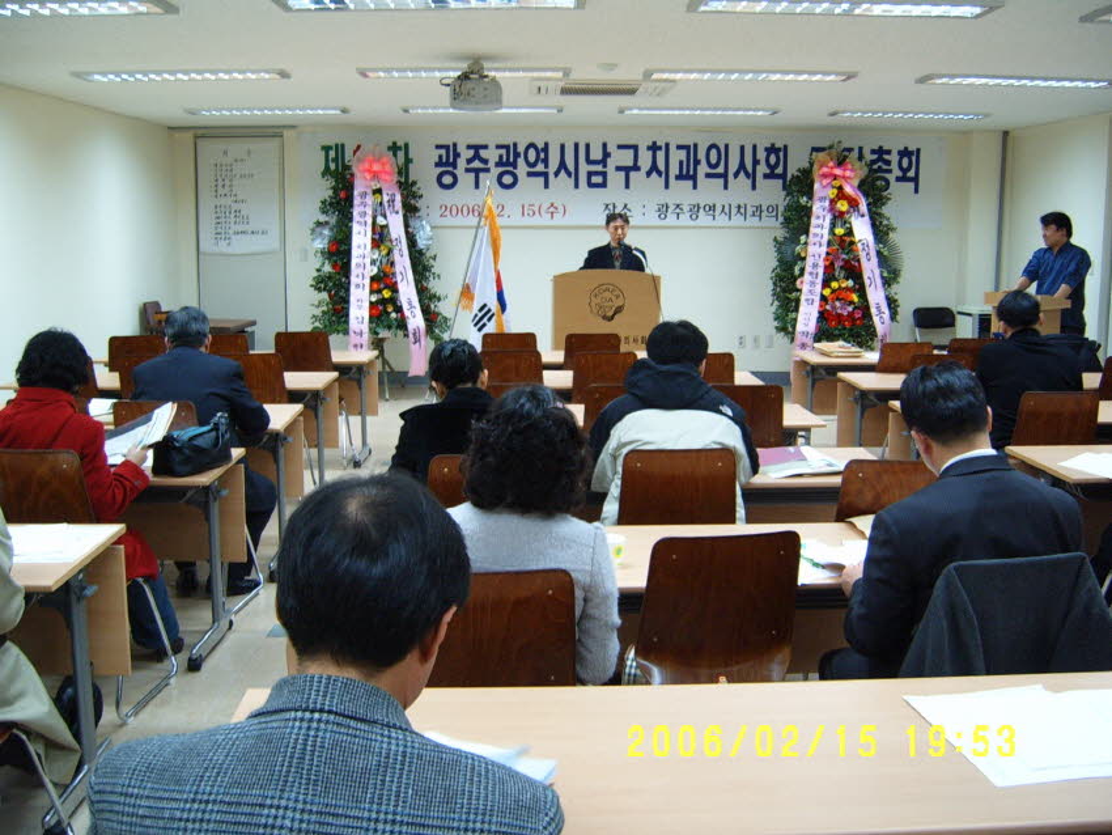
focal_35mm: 37
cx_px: 556
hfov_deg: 50.1
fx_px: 1189
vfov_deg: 38.7
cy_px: 418
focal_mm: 6.2
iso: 141
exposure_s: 1/15
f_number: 2.9
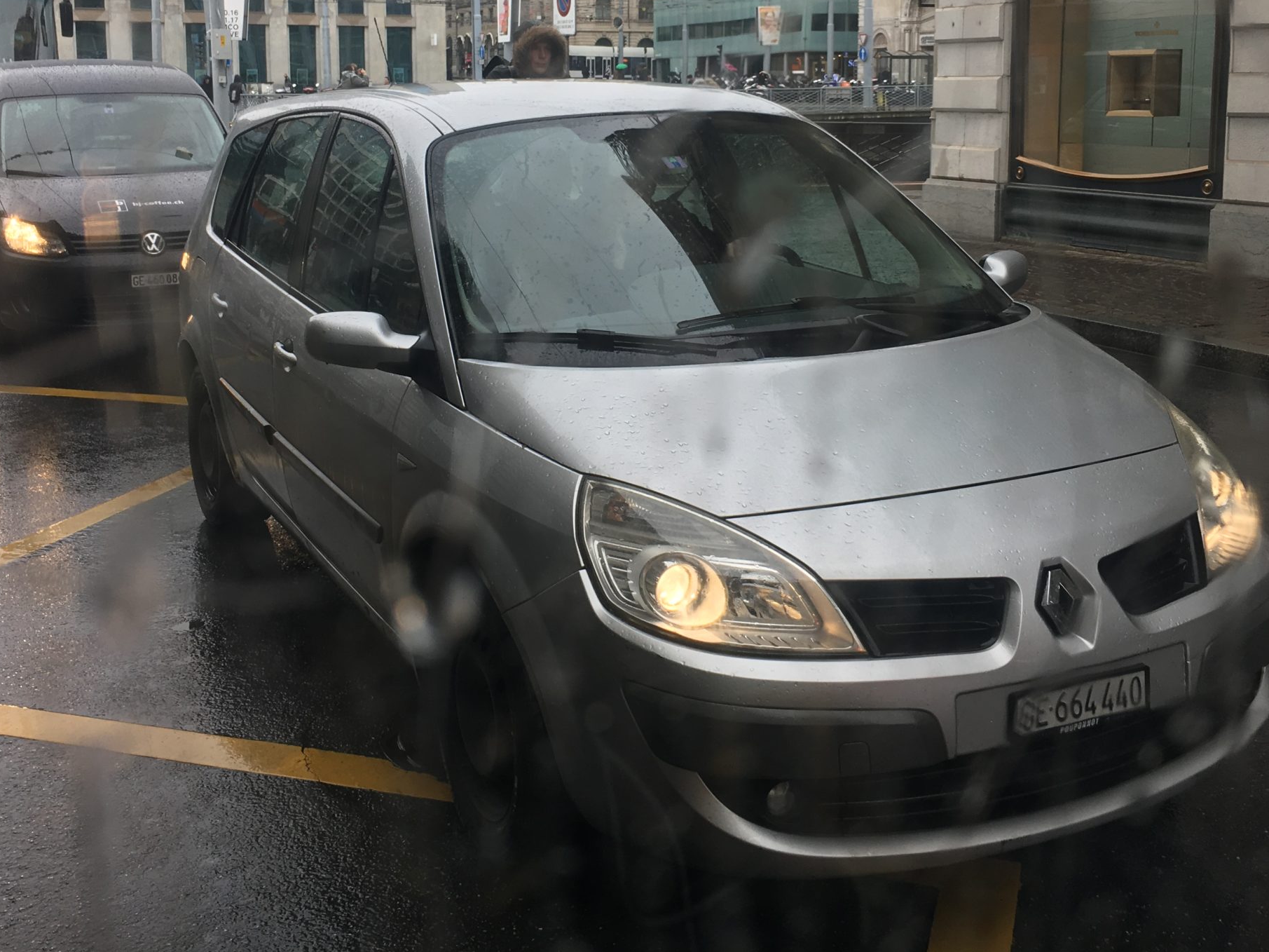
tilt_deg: -6.7
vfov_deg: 34.7
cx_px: 591
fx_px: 1503
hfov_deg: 45.7
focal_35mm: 41
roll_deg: +1.3
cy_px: 286
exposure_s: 1/120
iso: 25
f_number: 2.2
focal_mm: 4.15
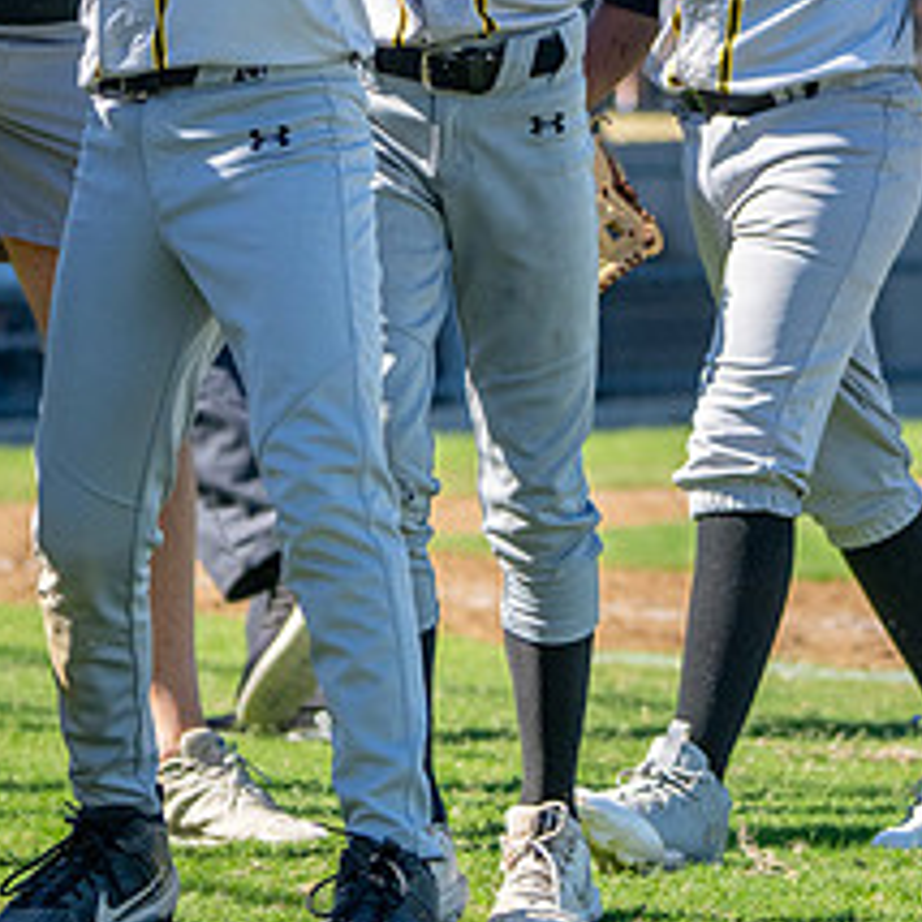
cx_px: 666
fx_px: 12445
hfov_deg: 4.2
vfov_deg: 4.2
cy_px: -27
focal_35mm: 413
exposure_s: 1/2500
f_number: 5
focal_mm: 133
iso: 800
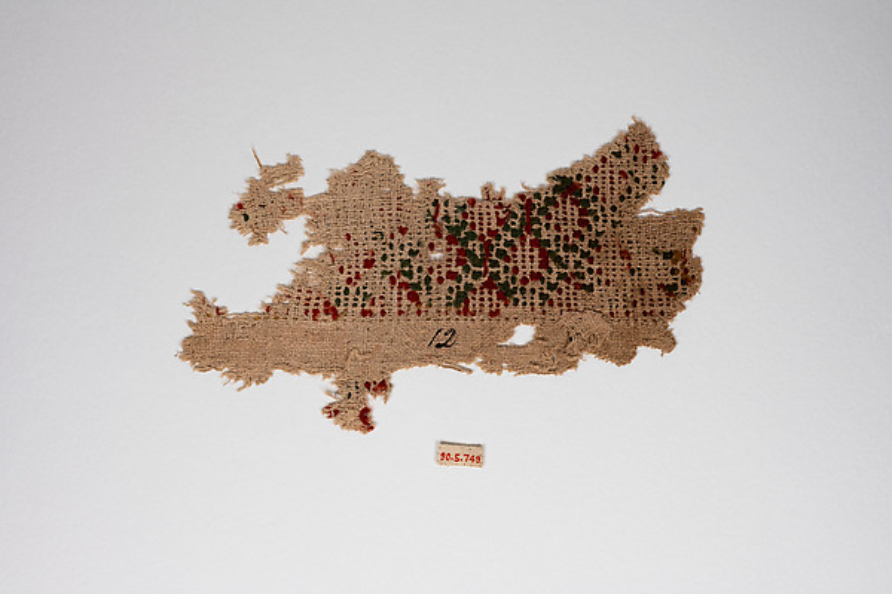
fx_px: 1239
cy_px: 297
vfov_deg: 27.0
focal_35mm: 50
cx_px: 446
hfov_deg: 39.6
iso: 250
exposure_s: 1/40
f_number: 11
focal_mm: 50
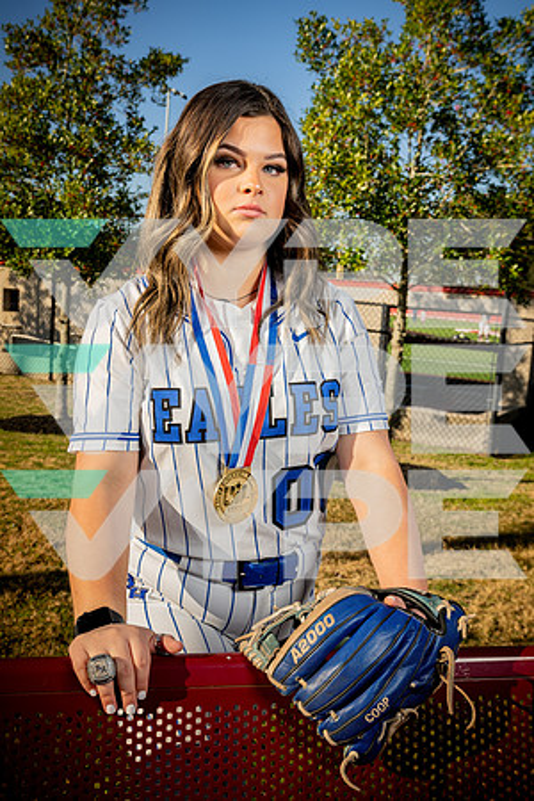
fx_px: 845
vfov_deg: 50.7
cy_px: 400
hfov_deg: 35.1
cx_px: 267
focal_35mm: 38
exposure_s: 1/250
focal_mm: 38
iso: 125
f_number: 10
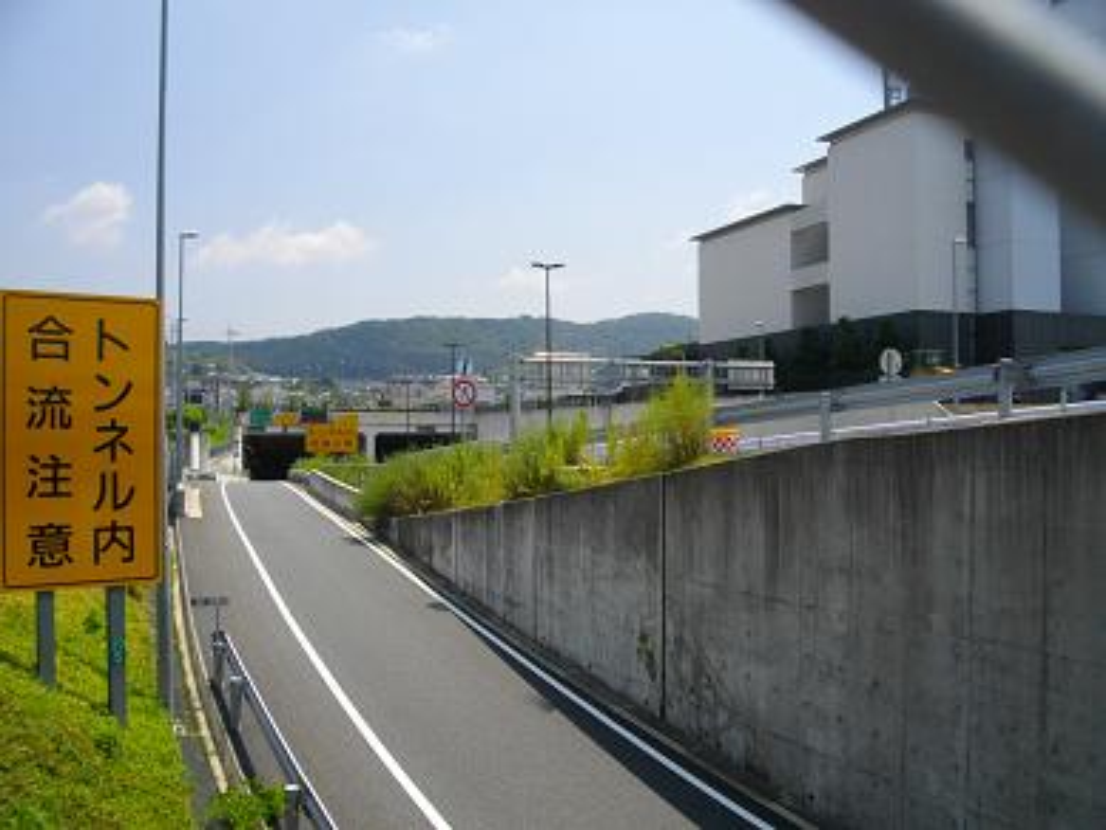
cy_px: 415
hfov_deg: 56.8
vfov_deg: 44.2
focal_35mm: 32
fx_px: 1023
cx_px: 553
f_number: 5.5
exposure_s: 1/400
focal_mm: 5.7
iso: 100
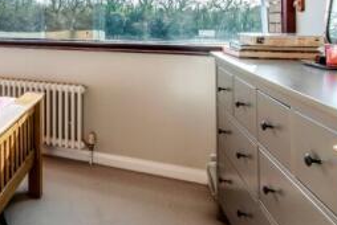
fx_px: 337
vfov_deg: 35.4
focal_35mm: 36
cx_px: -82
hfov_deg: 37.5
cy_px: 35
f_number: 11
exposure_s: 1/250
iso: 320
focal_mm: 14
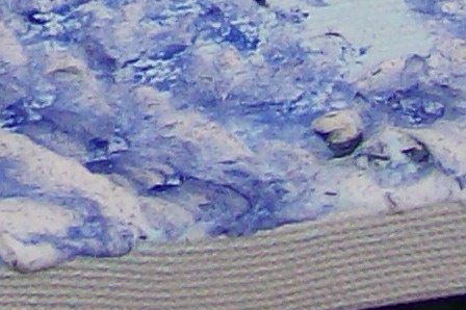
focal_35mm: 257
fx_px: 3324
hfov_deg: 7.7
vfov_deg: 4.9
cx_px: -424
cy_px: -818
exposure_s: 1/474
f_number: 2.7
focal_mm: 6
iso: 80
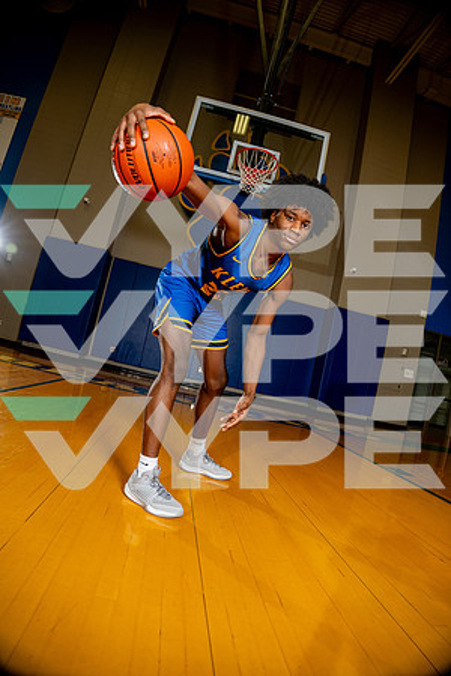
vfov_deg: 84.0
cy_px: 338
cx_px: 226
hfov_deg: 61.9
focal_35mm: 20
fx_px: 376
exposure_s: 1/250
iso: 160
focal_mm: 20
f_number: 4
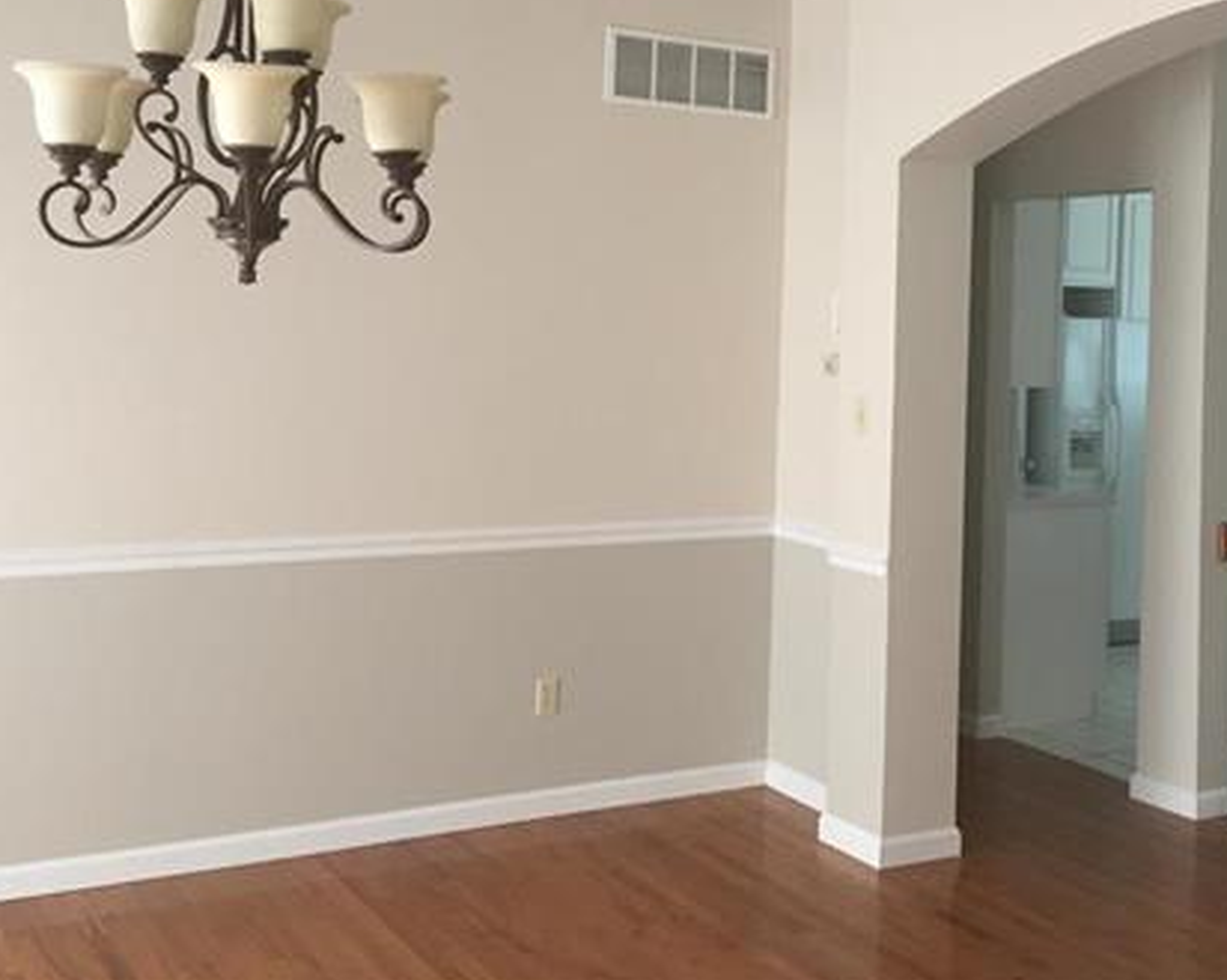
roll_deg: -3.1
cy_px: 286
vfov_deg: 33.6
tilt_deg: +1.8
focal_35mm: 44
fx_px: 1597
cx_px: 745
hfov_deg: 41.8
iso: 100
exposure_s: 1/30
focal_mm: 4.15
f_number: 2.2
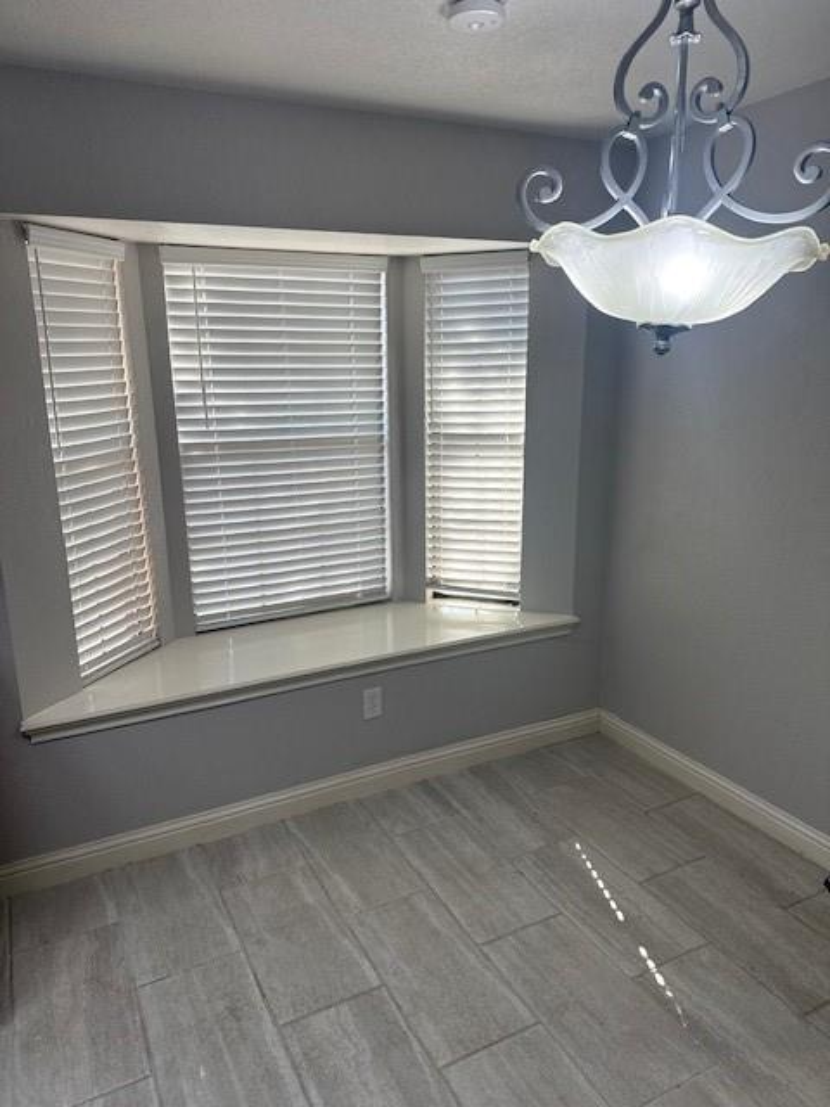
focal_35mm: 24
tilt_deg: -13.5
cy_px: 554
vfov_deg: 71.6
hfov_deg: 56.8
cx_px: 415
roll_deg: +0.2
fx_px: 767
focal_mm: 6.76
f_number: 1.78
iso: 100
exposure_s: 1/237
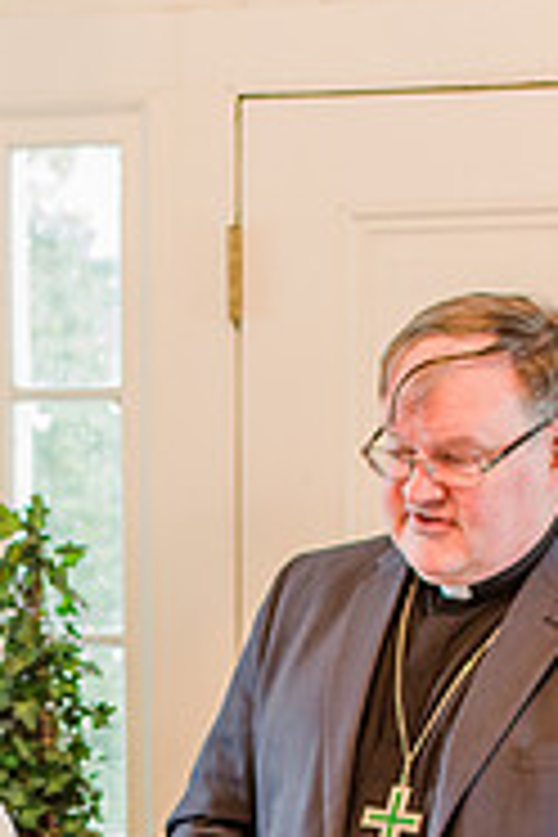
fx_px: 2953
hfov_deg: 10.8
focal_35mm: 127
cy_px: 958
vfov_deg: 15.6
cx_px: 202
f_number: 2.5
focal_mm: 35
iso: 800
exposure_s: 1/100
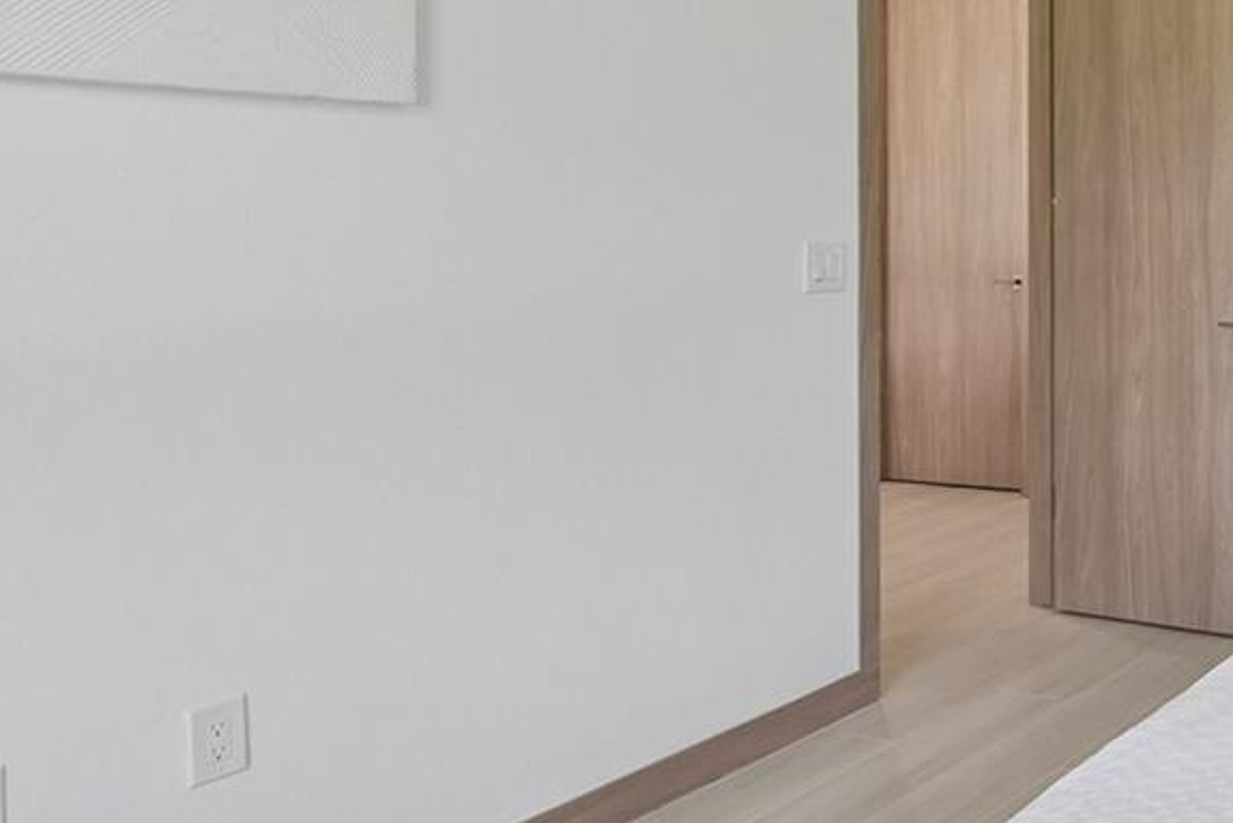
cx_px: 1459
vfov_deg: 33.6
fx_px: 1336
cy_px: 217
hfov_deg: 37.9
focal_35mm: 39
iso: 400
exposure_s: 1/50
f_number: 8
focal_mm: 14
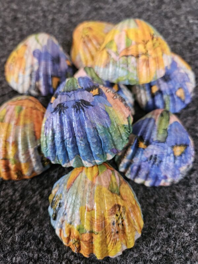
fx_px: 175
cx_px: 99
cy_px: 132
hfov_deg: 58.9
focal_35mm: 23
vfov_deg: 73.9
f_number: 1.8
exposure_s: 1/100
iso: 1000
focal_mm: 5.4
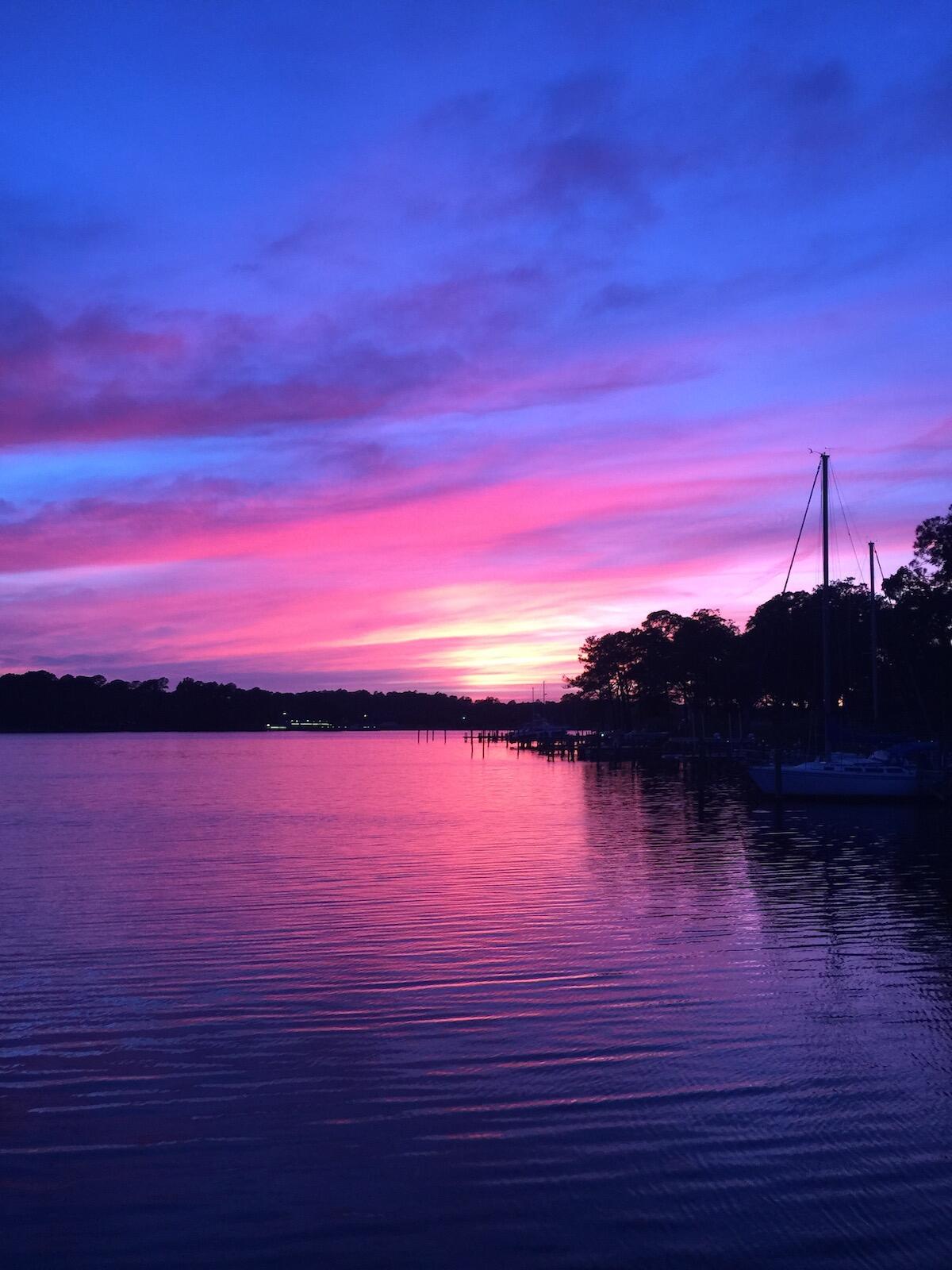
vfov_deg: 61.7
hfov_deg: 48.2
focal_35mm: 29
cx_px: 476
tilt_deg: +5.4
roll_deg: +0.4
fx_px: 1063
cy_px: 635
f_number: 2.2
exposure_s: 1/30
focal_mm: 4.15
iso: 50
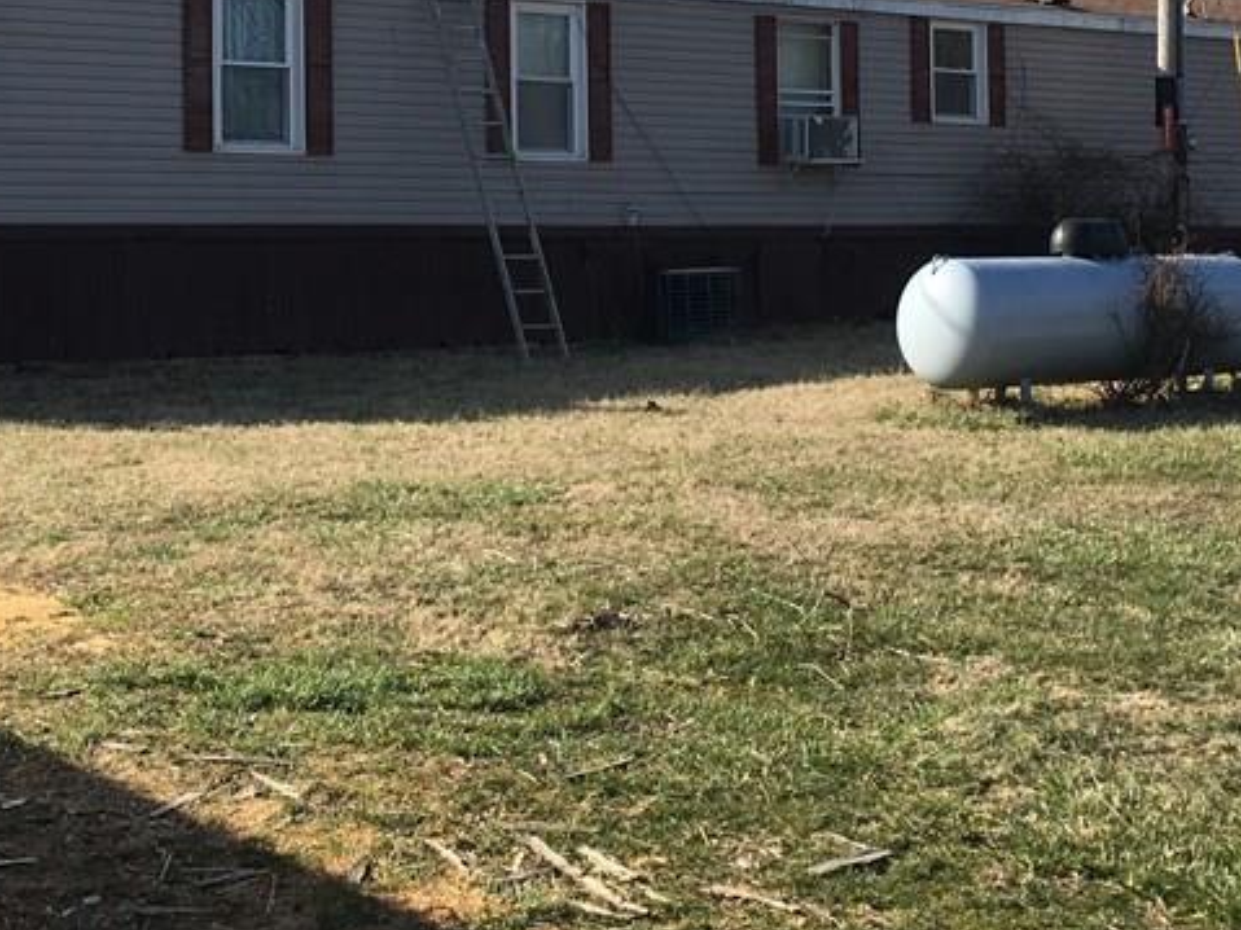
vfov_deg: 23.2
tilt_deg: +2.6
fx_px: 2222
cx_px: 627
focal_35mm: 62
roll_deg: +1.9
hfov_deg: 31.2
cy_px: 150
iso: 25
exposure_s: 1/1148
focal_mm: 4.15
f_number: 2.2
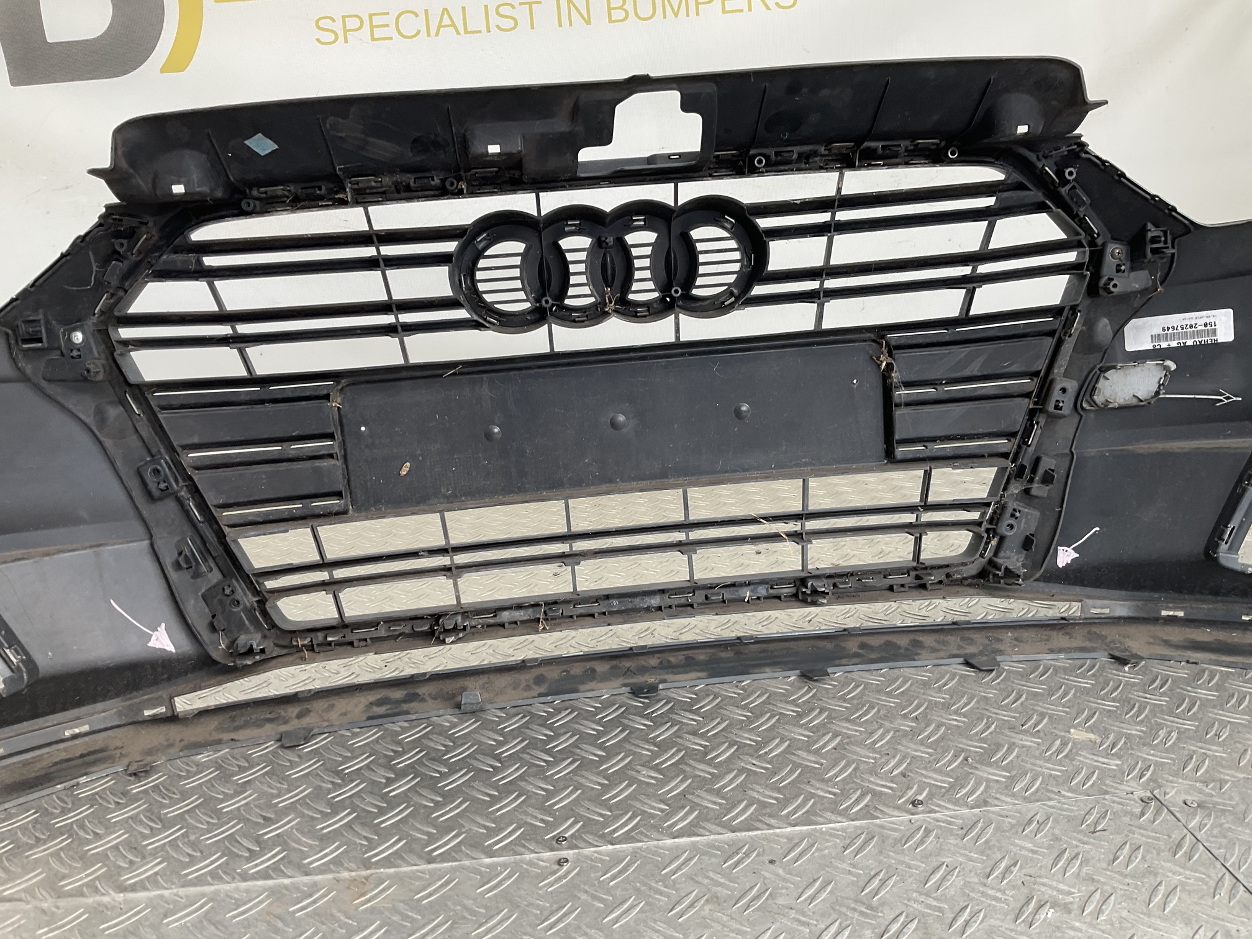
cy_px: 470
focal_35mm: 29
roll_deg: +2.7
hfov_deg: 61.7
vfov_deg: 48.2
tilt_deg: -16.8
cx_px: 626
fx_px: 1049
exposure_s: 1/100
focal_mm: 3
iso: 25
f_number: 1.8
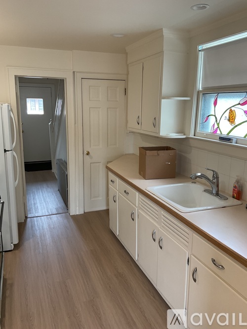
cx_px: 124
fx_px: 276
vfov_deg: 61.7
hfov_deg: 48.2
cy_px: 164
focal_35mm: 29
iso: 64
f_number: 1.8
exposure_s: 1/60
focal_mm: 3
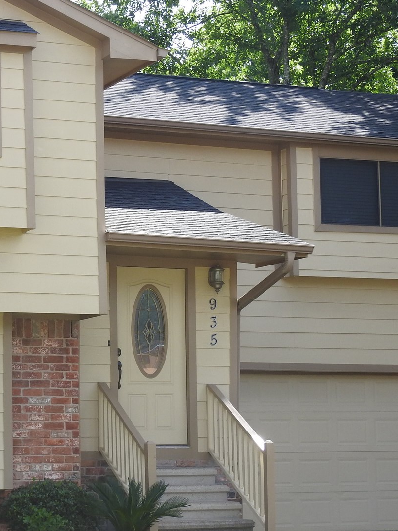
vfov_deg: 17.3
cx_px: 61
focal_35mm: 114
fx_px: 1748
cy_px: 288
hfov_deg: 12.9
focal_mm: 10.7
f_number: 4.2
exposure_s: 1/250
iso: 100
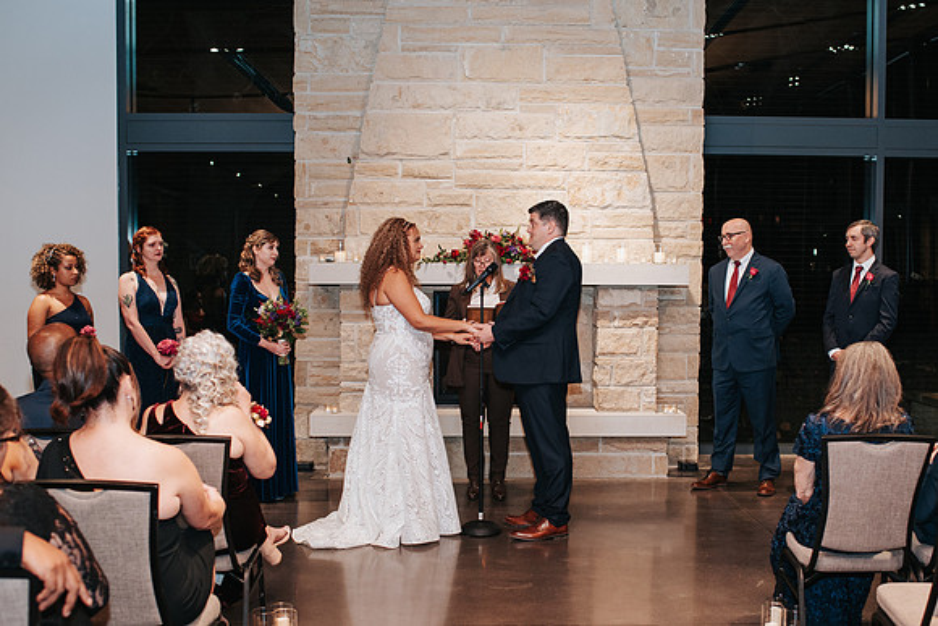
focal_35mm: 46
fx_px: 1203
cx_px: 505
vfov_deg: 29.1
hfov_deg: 42.6
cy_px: 359
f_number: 2.8
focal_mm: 35
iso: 1000
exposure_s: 1/200
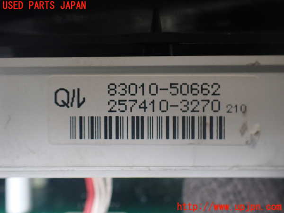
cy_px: 106
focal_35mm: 30
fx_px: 246
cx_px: 142
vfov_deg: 46.8
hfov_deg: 60.0
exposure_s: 1/125
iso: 320
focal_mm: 5.4
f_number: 2.3
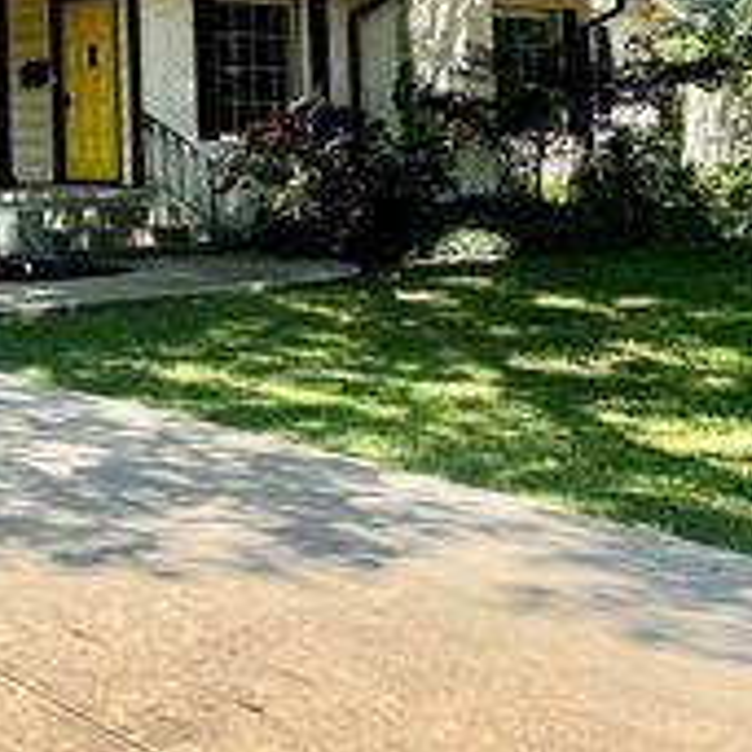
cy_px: 73
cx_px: -251
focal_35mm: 62
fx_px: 1524
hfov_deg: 24.0
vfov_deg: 26.8
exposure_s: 1/1923
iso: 80
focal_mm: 6.76
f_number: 1.78
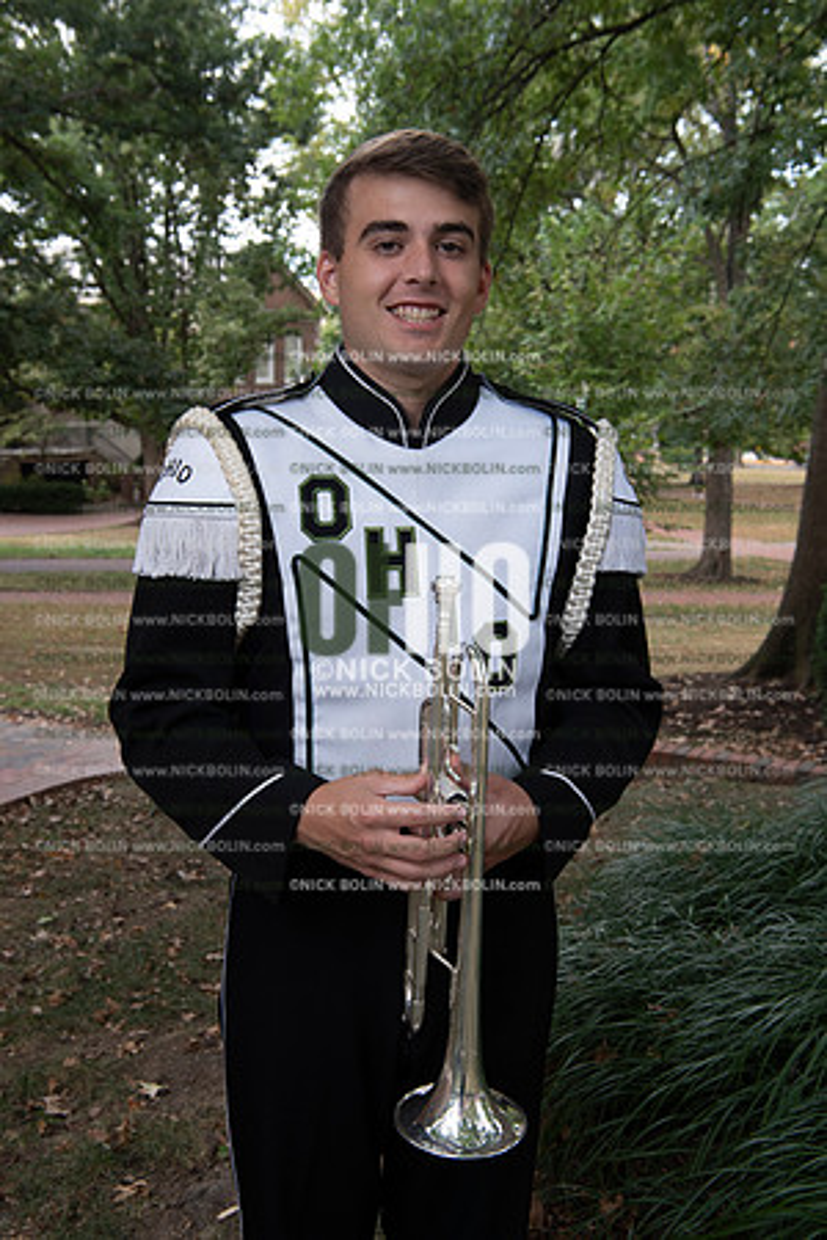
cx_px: 414
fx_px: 1516
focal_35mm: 44
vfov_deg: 44.5
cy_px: 620
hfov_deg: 30.5
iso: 500
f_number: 8
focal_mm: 44
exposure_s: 1/100
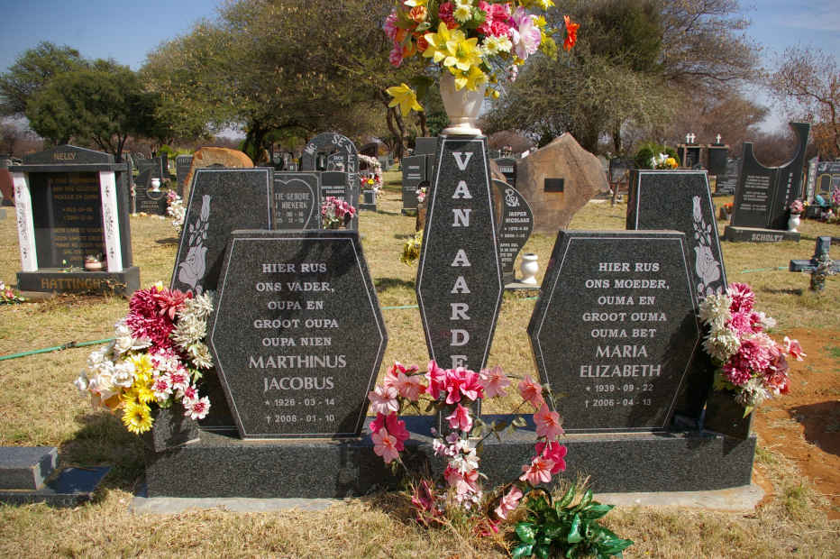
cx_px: 420
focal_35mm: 27
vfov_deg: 47.9
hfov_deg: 67.4
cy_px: 280
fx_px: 630
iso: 200
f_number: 8
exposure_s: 1/500
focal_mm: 18
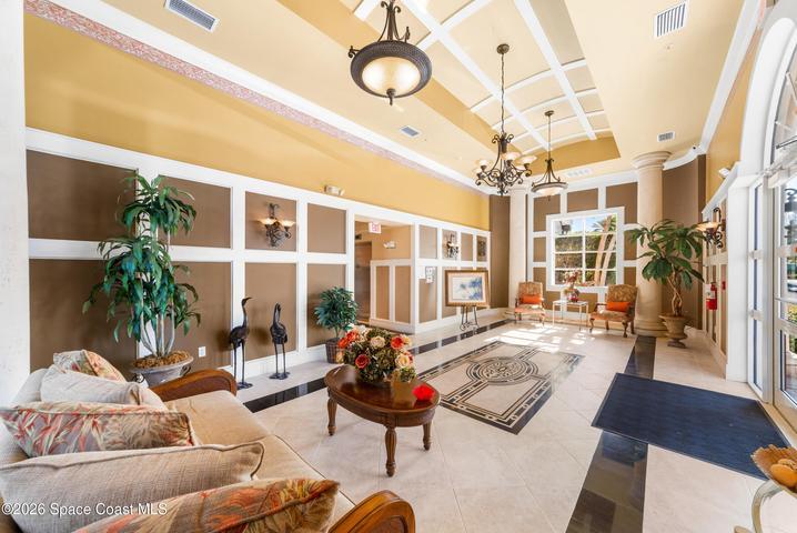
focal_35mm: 12
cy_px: 266
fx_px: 266
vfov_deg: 90.1
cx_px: 398
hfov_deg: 112.6
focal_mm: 12
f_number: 9
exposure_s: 1/1.67
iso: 320
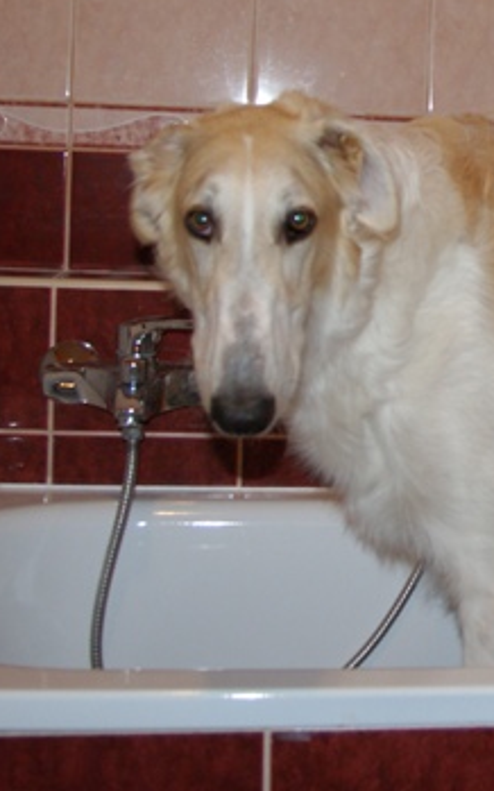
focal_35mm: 56
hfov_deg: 21.0
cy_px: 367
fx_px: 1207
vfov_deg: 36.3
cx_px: 646
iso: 400
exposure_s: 1/60
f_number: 5.6
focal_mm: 20
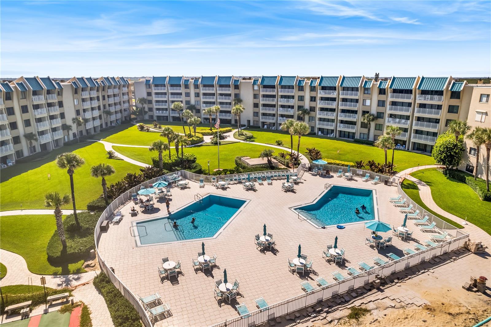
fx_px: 300
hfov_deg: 78.6
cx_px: 246
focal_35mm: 22
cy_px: 164
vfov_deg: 57.2
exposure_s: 1/125
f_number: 2.8
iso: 100
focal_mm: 8.38
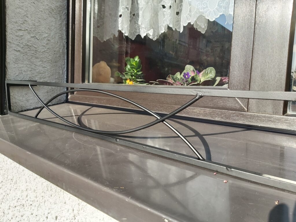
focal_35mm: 26
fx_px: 222
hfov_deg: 67.3
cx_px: 148
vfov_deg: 53.1
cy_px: 111
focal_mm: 3.92
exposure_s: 1/760
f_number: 1.7
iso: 64
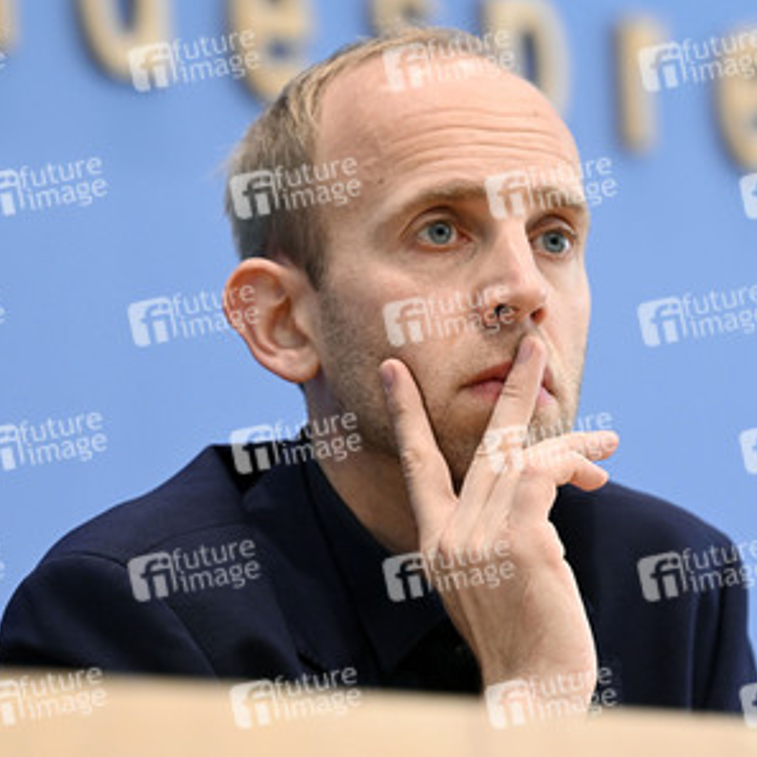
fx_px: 5740
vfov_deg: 7.5
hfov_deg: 7.5
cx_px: 483
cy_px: 380
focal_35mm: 232
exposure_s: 1/400
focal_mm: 180
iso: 3200
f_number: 5.6
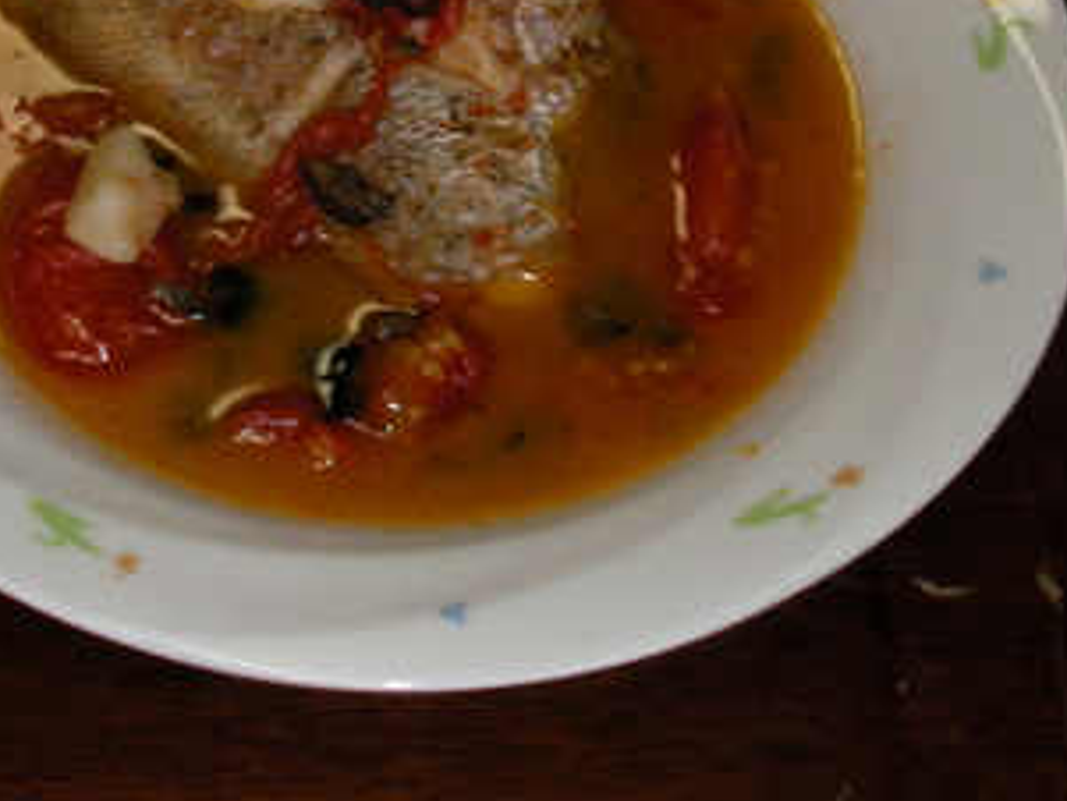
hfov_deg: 28.5
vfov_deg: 21.4
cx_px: 475
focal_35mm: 68
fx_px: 2097
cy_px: 161
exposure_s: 1/30
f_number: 5.6
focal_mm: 6.3
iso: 100
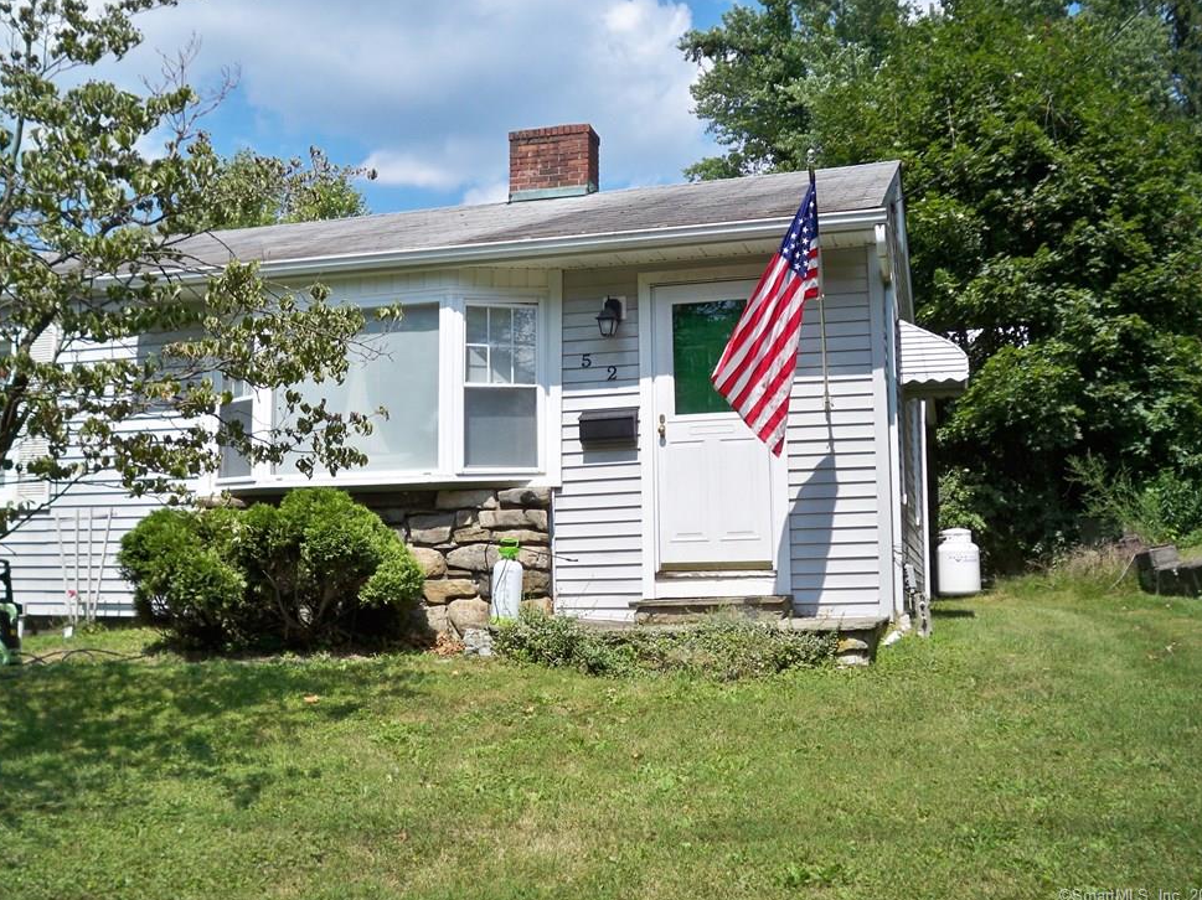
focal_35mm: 37
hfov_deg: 50.2
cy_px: 431
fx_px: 1284
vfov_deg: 38.6
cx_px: 598
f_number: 8.7
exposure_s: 1/125
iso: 80
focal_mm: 6.3
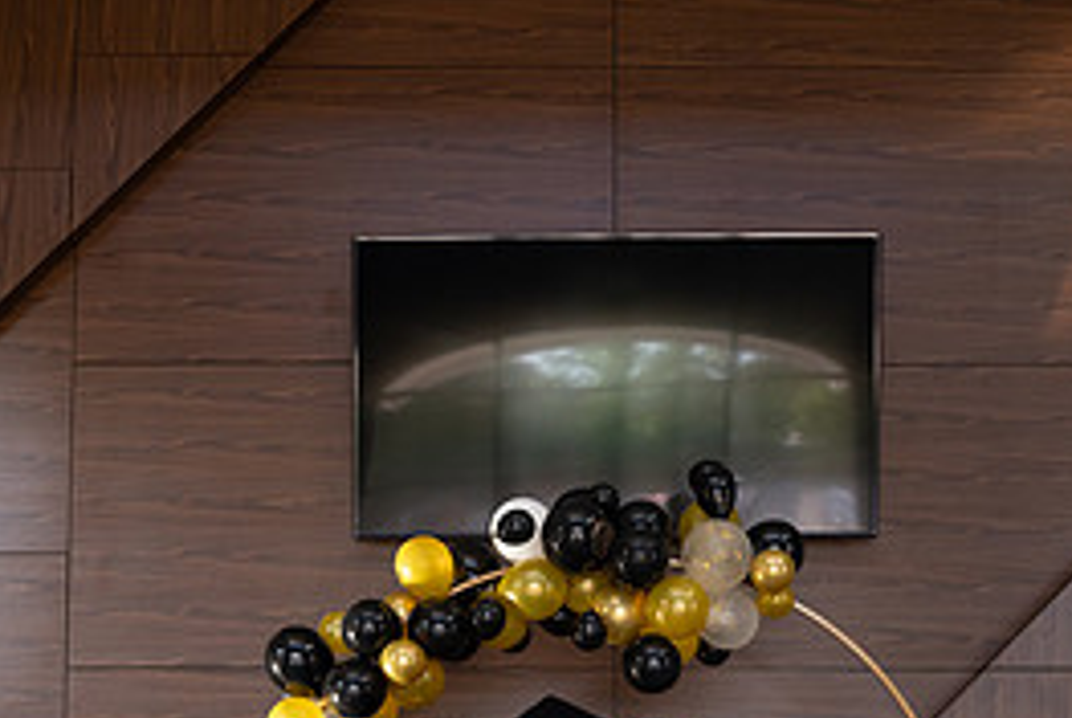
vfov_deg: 30.8
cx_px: 567
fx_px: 1222
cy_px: 685
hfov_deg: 47.3
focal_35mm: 41
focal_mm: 24
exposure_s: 1/200
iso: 1600
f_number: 4
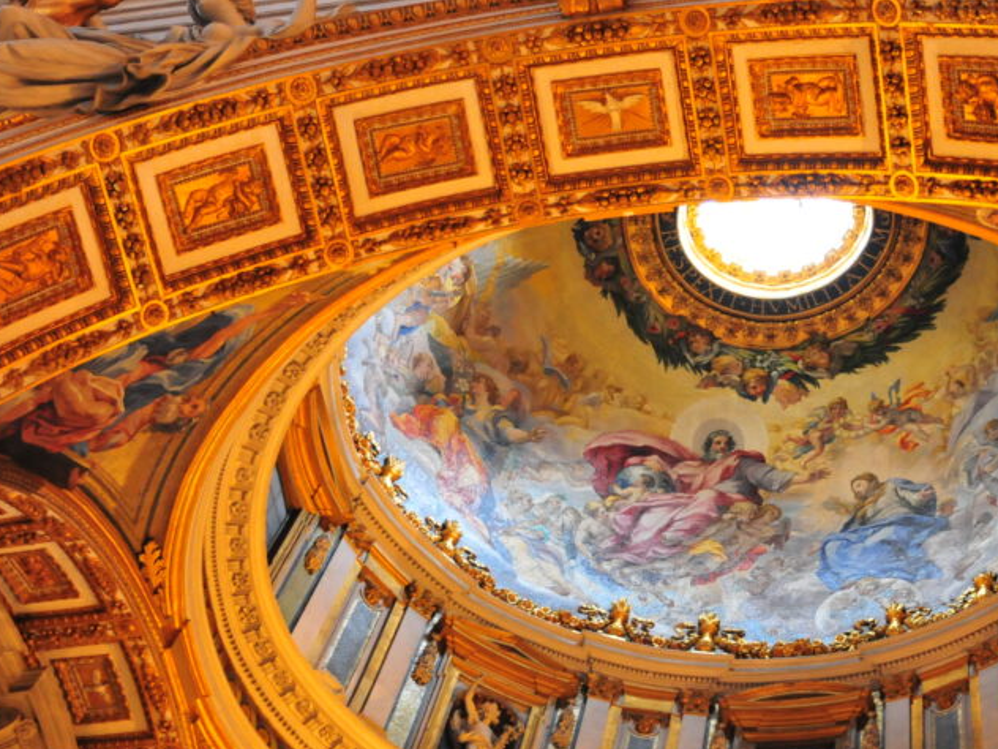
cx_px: 658
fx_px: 2018
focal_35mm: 70
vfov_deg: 21.0
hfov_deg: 27.6
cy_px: 461
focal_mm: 30
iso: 1600
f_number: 4.2
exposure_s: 1/20
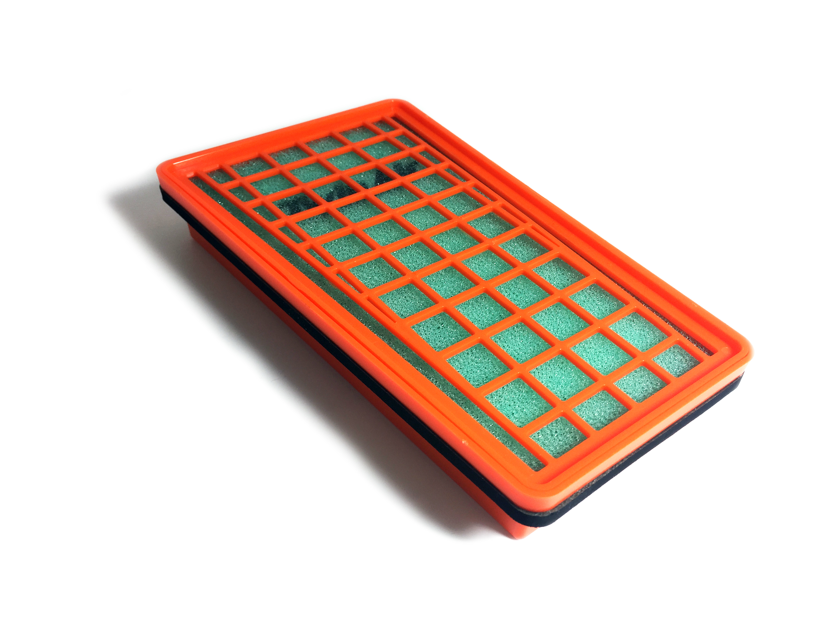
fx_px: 696
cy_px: 312
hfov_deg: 61.7
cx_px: 416
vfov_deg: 48.2
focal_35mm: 29
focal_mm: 4.15
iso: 32
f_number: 2.2
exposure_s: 1/117
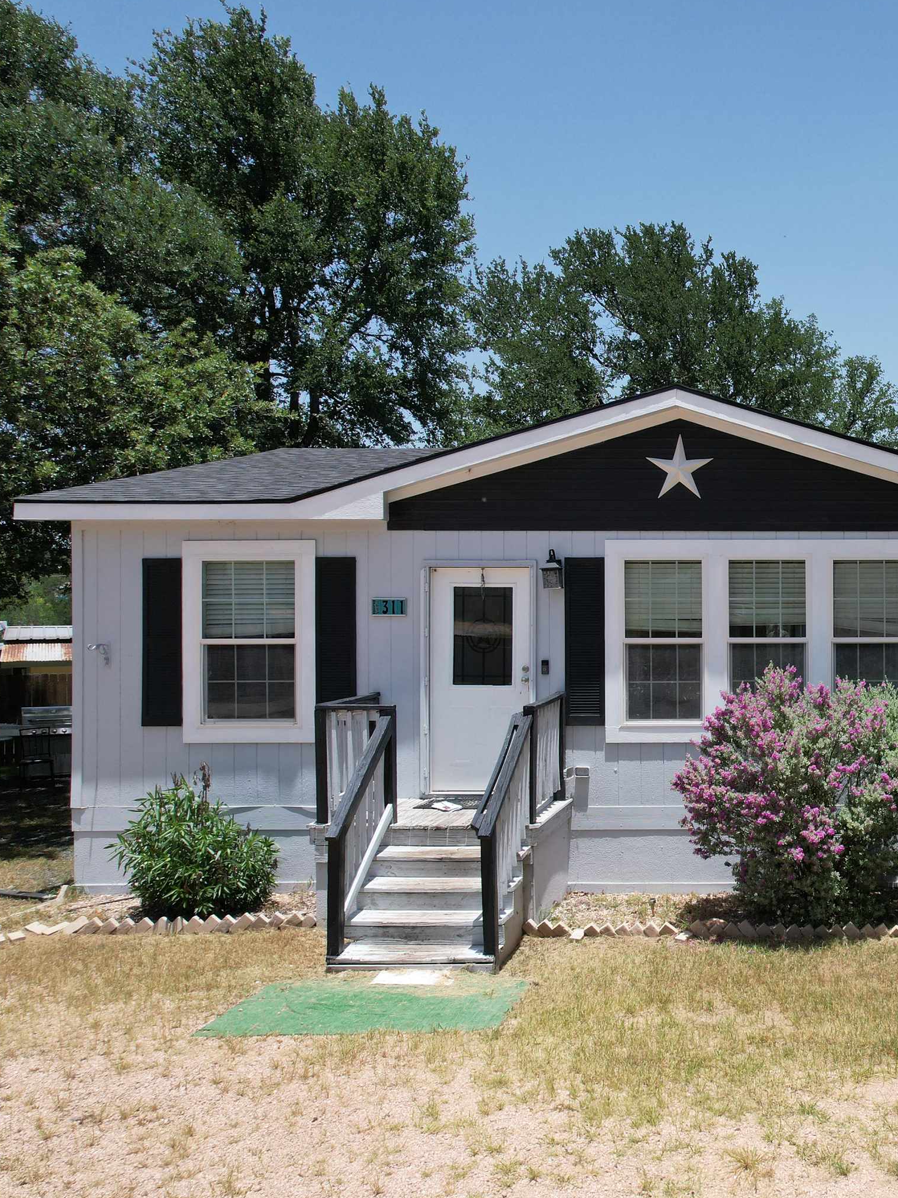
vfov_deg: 56.8
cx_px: 879
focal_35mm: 32
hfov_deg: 39.4
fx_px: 1107
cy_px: 596
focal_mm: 8.38
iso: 110
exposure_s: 1/2000
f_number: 2.8
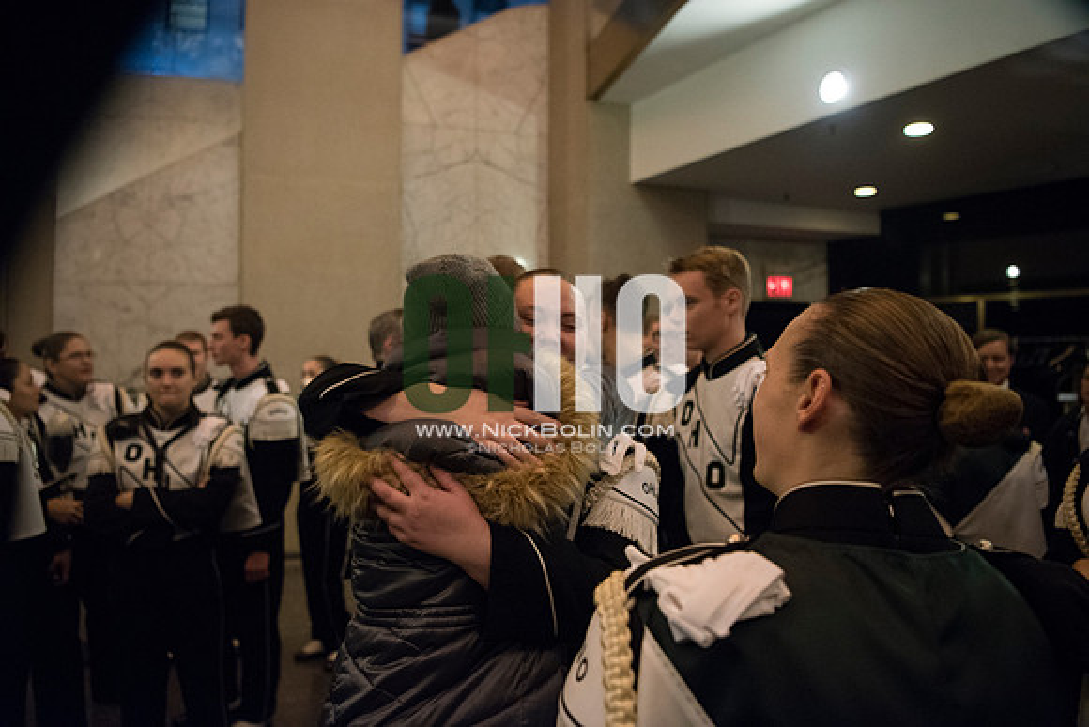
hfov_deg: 73.7
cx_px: 544
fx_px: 726
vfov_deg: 53.2
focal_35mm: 24
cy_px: 364
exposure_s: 1/250
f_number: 2.8
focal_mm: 24
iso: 8000
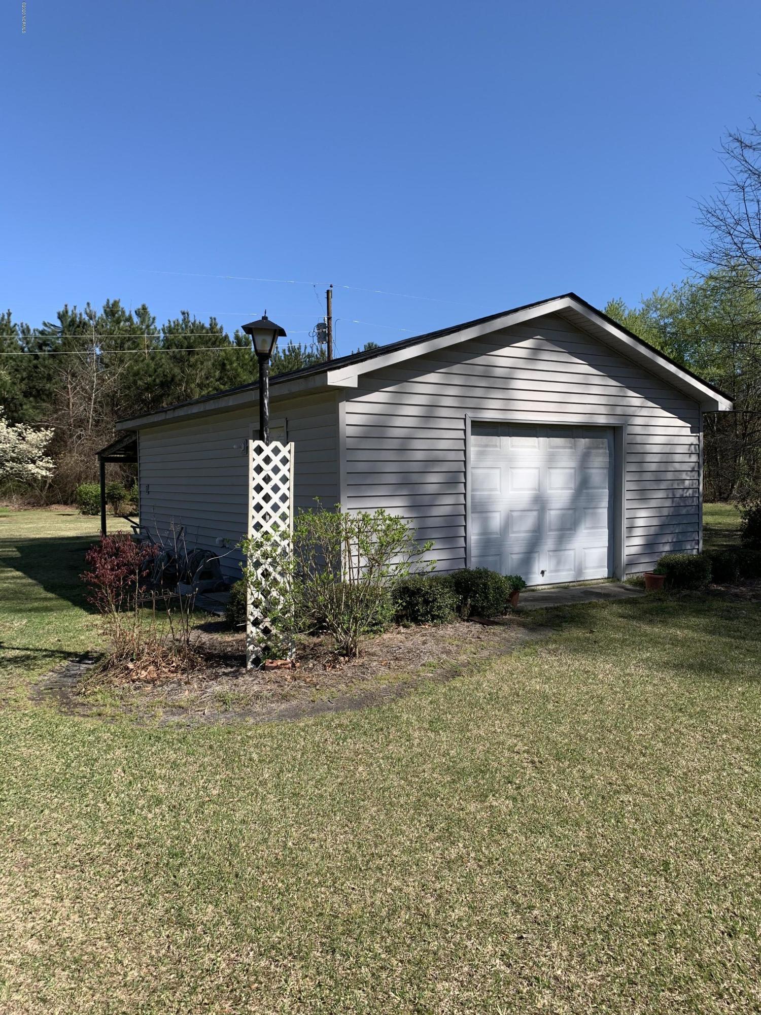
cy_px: 508
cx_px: 380
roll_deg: +0.5
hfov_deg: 53.1
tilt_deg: -2.5
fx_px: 762
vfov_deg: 67.3
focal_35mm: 26
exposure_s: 1/1812
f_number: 1.8
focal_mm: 4.25
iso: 25
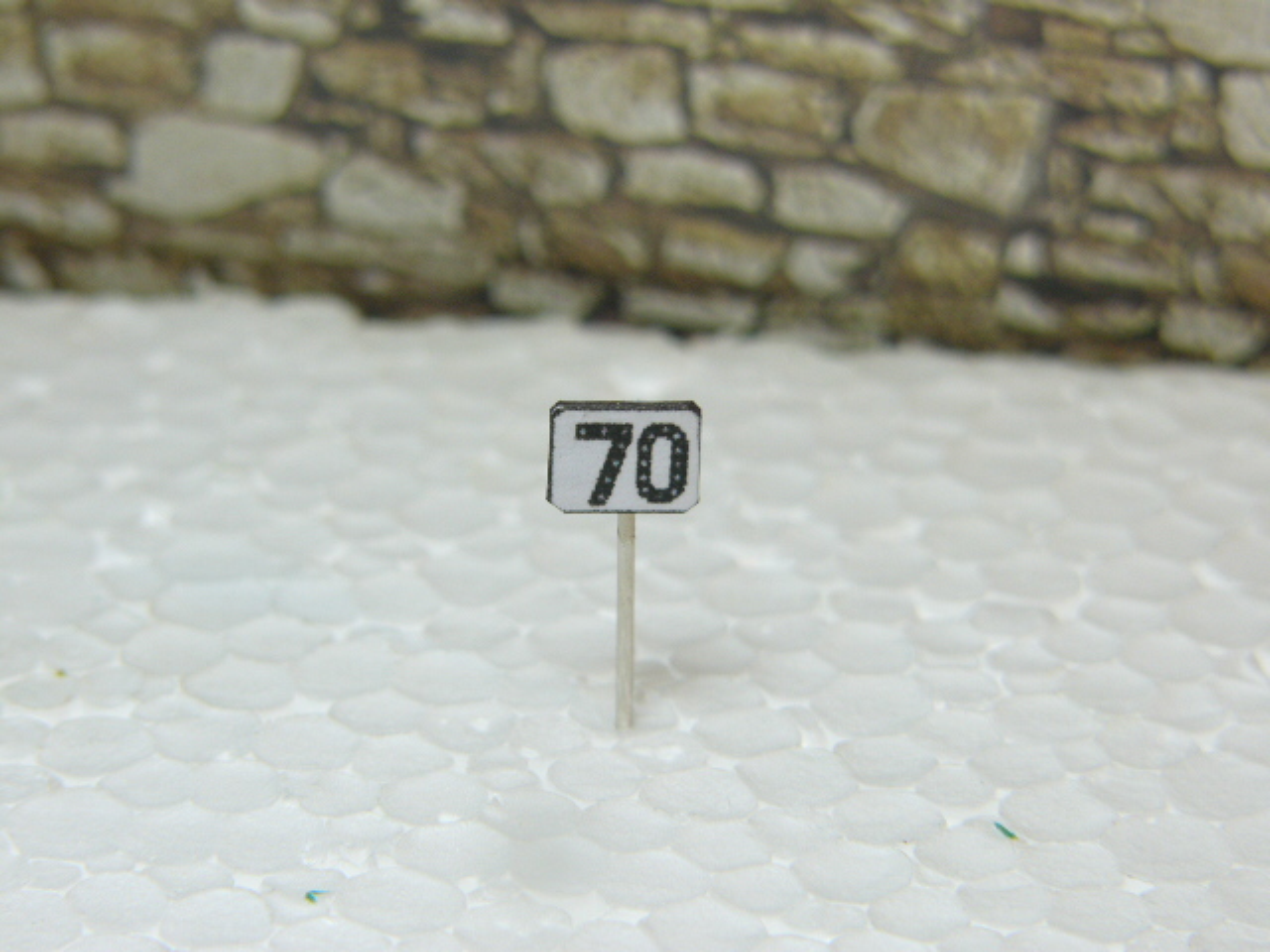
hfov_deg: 17.1
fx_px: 4219
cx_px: 635
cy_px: 476
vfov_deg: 12.9
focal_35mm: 115
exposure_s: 1/160
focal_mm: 19.1
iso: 50
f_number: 4
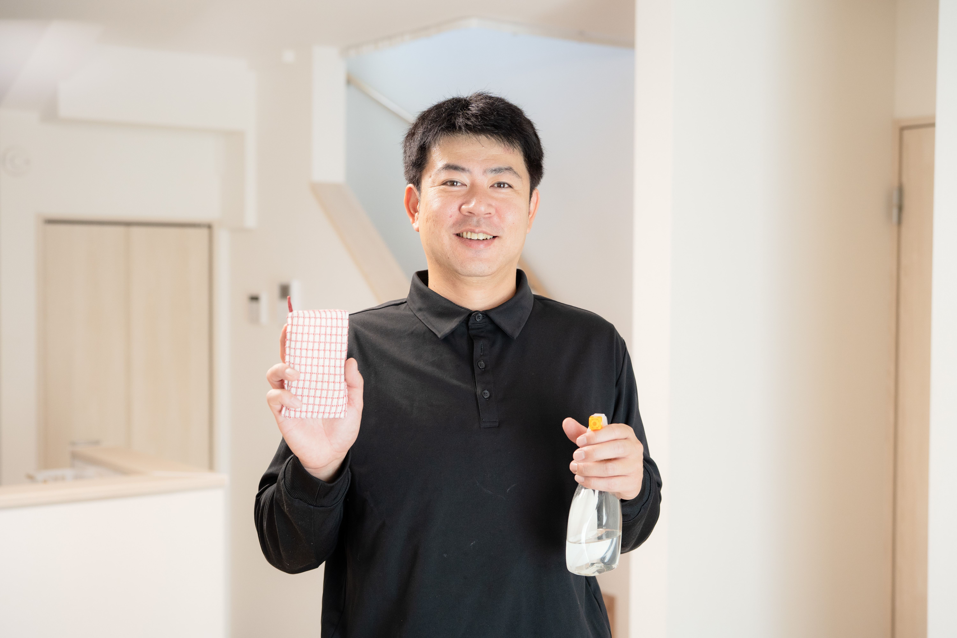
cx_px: 478
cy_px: 319
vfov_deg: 27.0
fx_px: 1329
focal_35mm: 50
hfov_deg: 39.6
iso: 1600
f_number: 2.8
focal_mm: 50
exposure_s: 1/125
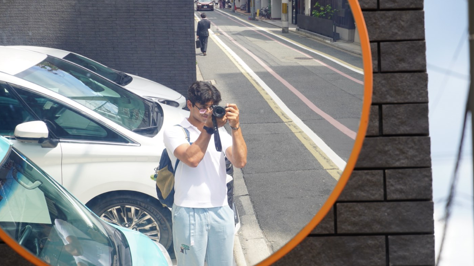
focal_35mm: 142
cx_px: 237
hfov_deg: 15.1
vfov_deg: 8.5
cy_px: 141
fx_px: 1785
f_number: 6.3
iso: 100
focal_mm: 90
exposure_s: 1/160
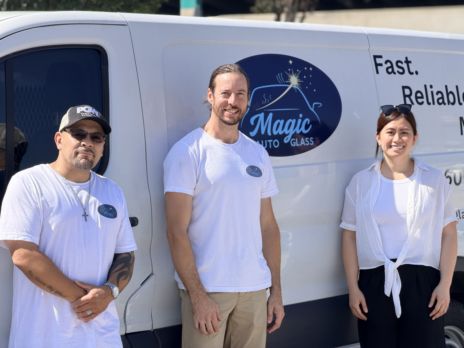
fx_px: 1340
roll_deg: +0.0
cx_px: 232
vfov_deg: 14.8
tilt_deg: -0.7
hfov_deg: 19.6
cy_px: 174
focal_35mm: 100
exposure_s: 1/638
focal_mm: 16.89
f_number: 2.8
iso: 50
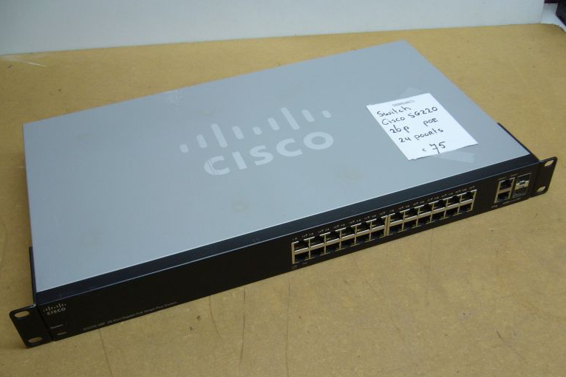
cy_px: 210
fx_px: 598
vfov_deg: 35.0
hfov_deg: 50.7
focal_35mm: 38
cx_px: 281
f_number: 2.8
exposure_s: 1/25
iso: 80
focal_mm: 5.8
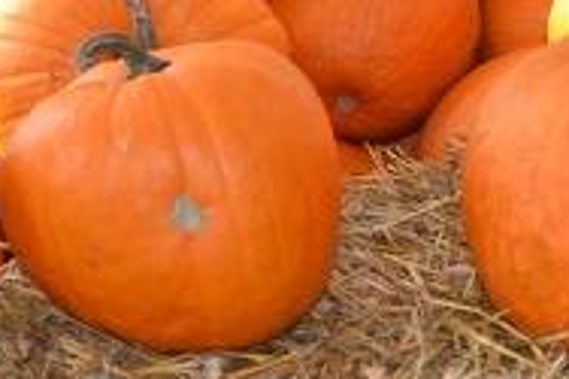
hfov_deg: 12.4
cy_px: 274
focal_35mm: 166
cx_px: 297
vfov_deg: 8.2
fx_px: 2621
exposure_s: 1/125
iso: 320
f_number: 4
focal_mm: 26
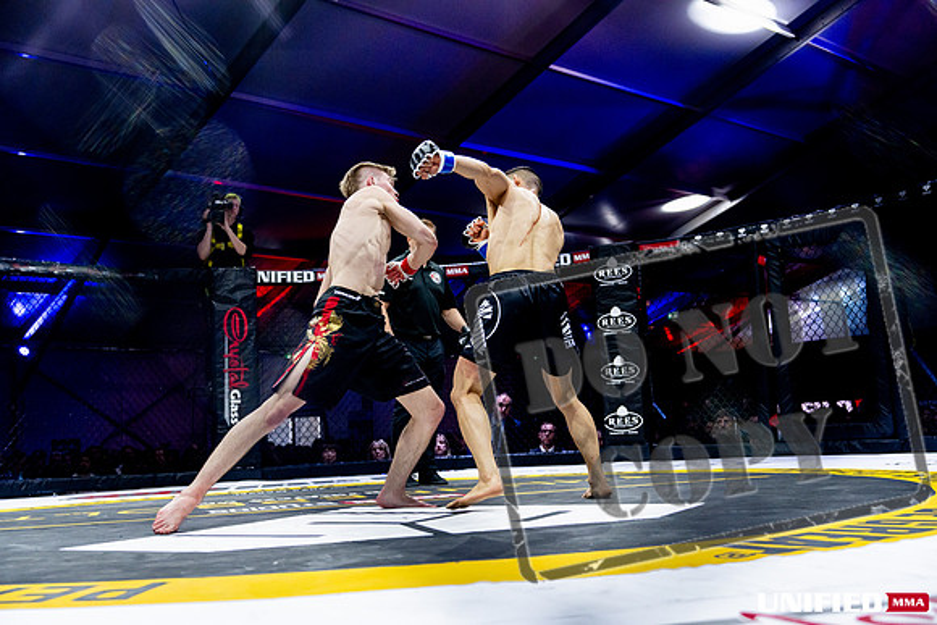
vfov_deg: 36.0
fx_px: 963
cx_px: 468
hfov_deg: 51.9
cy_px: 312
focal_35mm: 37
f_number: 2.8
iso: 3200
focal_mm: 37
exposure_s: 1/1250
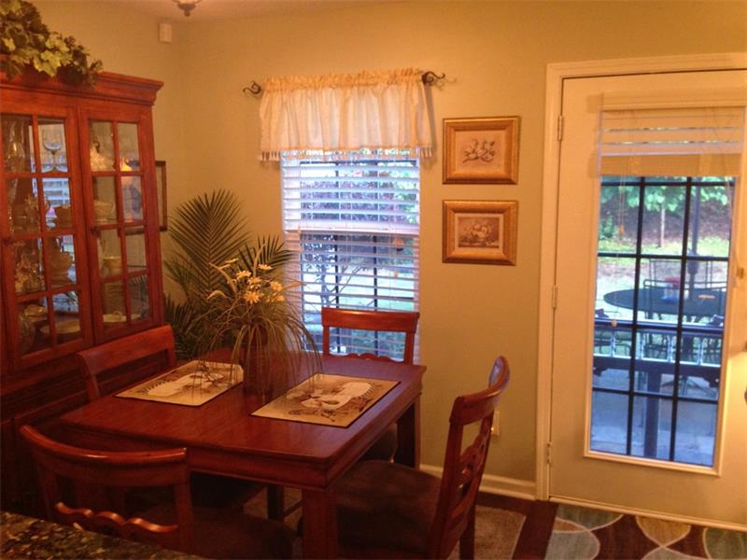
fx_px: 712
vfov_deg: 42.9
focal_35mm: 33
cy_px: 280
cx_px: 374
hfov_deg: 55.4
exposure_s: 1/20
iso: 250
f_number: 2.4
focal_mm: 4.12
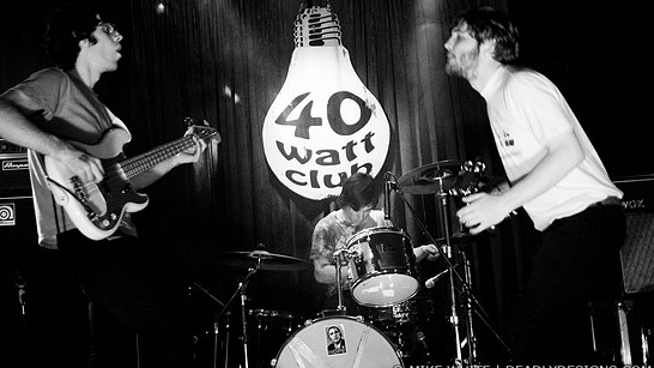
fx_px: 867
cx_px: 310
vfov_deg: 23.9
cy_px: 150
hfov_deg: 41.3
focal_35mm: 50
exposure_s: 1/100
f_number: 1.6
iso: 800
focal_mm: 30
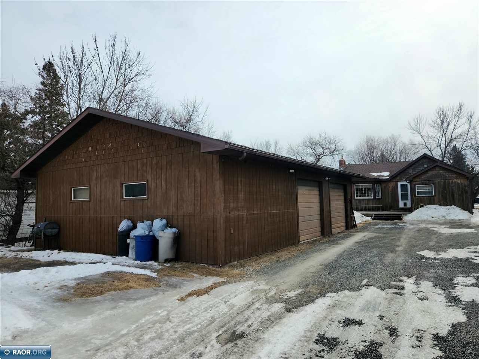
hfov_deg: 73.9
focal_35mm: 23
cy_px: 180
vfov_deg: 58.9
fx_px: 318
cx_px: 240
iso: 20
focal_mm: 5.4
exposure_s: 1/3333
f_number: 1.8
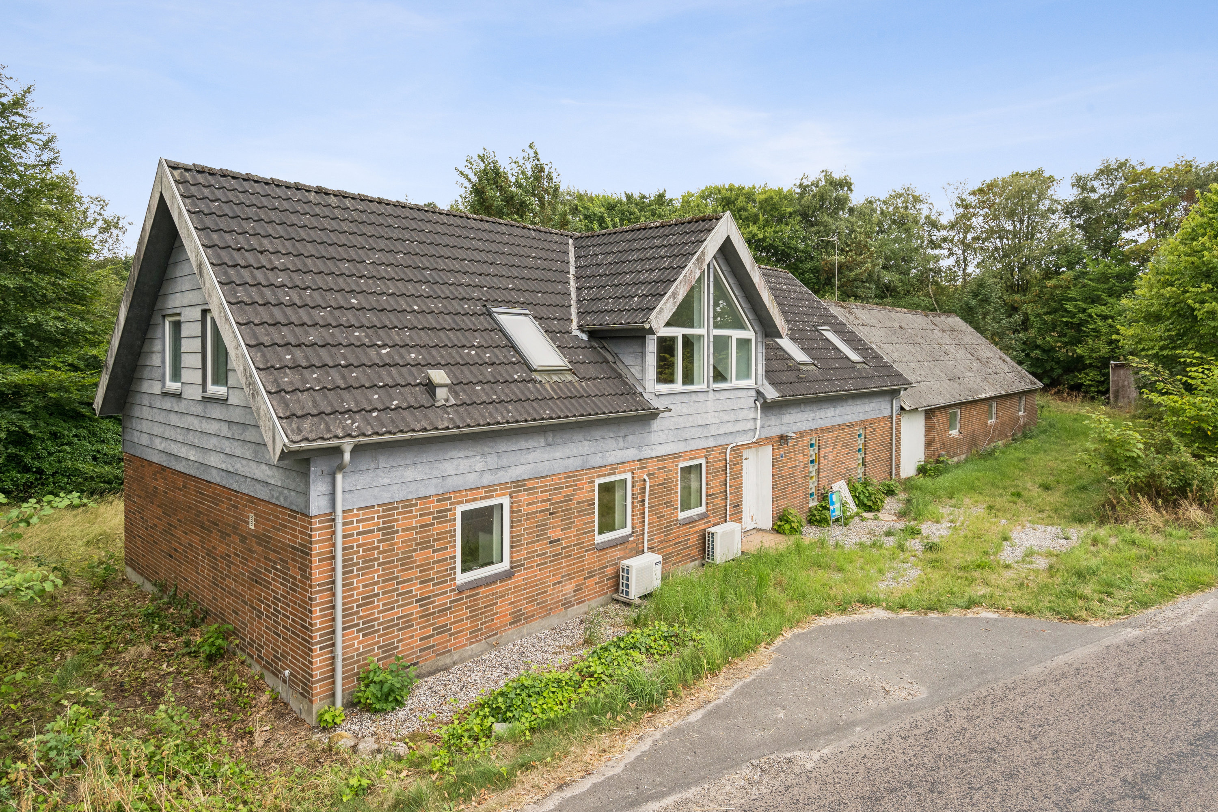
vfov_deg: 61.9
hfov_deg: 84.0
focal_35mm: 20
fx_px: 677
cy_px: 406
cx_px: 609
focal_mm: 20
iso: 1250
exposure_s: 1/640
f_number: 6.3
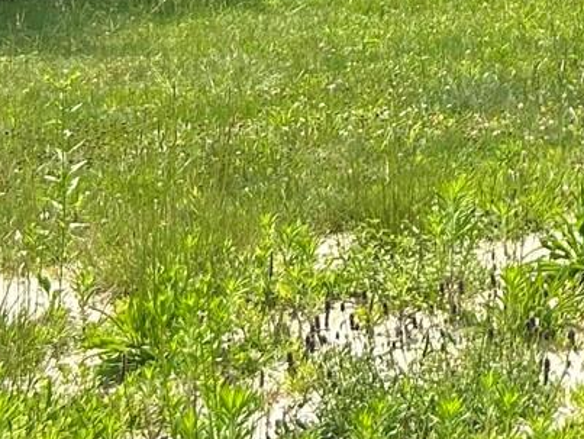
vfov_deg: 10.4
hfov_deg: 13.8
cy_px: -427
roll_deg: +2.1
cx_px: 940
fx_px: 2229
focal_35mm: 132
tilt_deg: +2.9
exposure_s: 1/1171
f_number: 1.5
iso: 50
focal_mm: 5.7
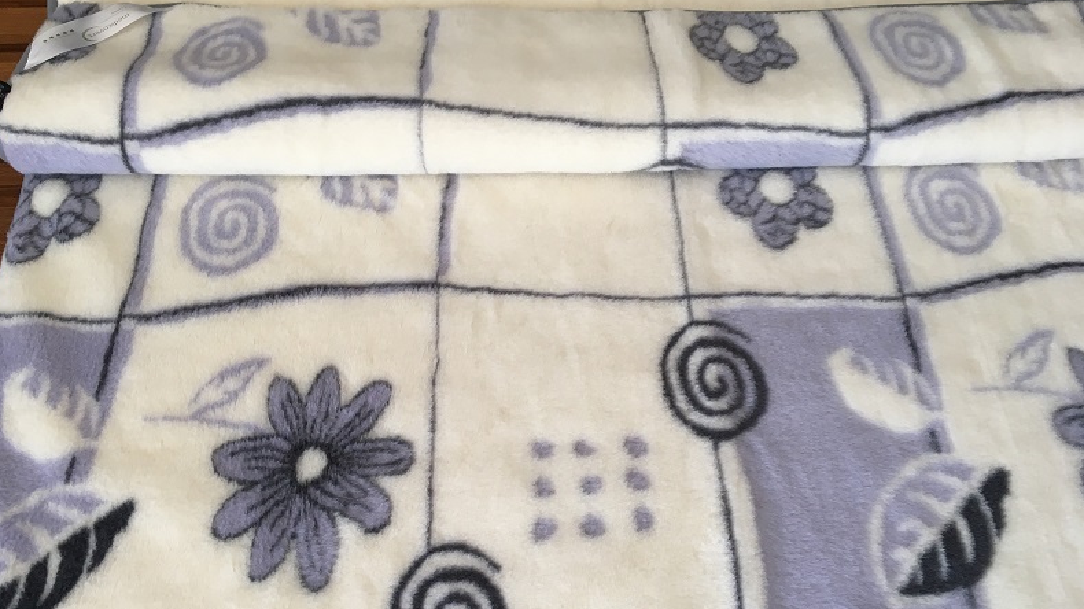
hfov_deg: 61.0
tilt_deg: -59.3
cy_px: 372
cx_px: 538
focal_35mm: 32
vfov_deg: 36.5
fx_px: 920
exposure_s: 1/33
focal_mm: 4.15
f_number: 2.2
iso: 25
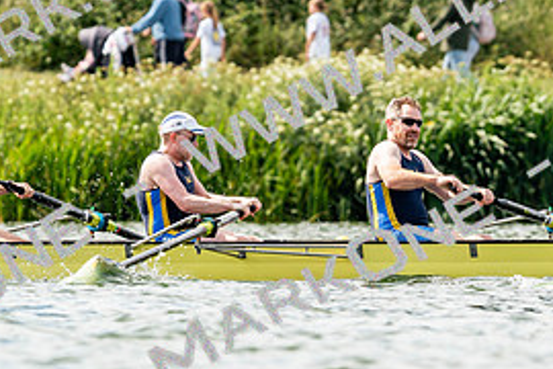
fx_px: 11965
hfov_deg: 2.6
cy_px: 179
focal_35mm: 779
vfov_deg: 1.8
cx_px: 434
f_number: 6.3
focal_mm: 362
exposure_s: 1/2000
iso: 400
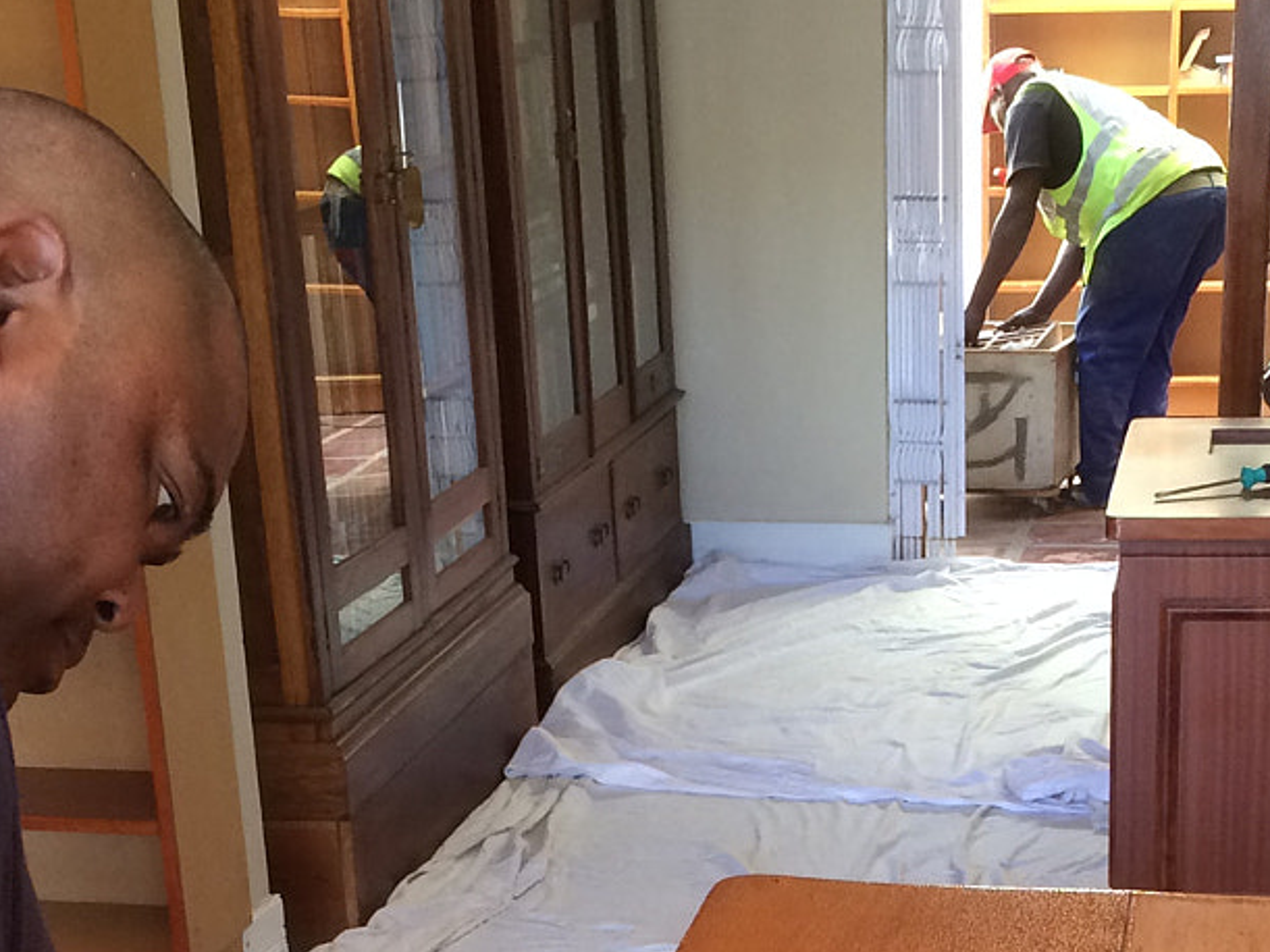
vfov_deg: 18.2
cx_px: 844
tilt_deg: -26.3
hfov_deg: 25.5
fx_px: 2788
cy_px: 1187
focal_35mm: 76
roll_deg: +1.4
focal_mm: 4.15
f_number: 2.2
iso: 64
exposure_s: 1/33
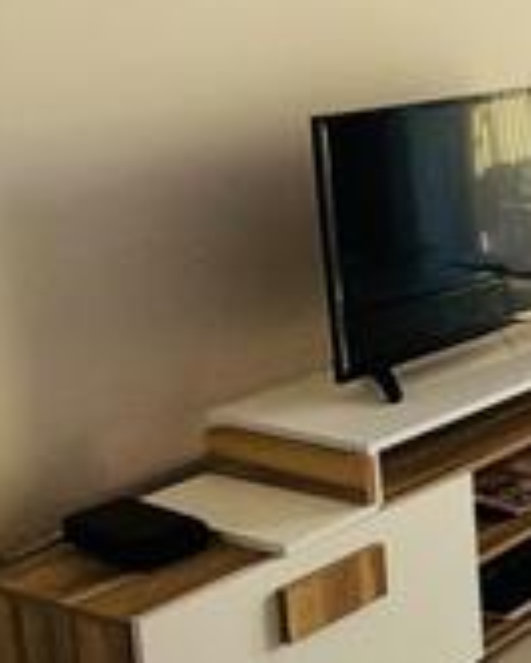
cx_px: 1190
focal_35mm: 66
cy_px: 168
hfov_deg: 15.6
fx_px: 1295
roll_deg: -2.5
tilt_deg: -10.7
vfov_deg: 28.3
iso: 80
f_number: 2.2
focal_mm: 2.22
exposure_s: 1/121
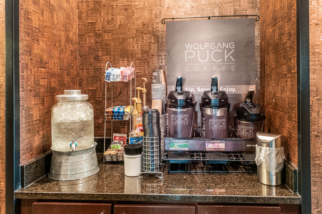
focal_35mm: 21
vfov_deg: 59.4
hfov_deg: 81.3
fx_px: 188
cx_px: 161
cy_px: 107
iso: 320
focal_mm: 14
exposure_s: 1/5
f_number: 8
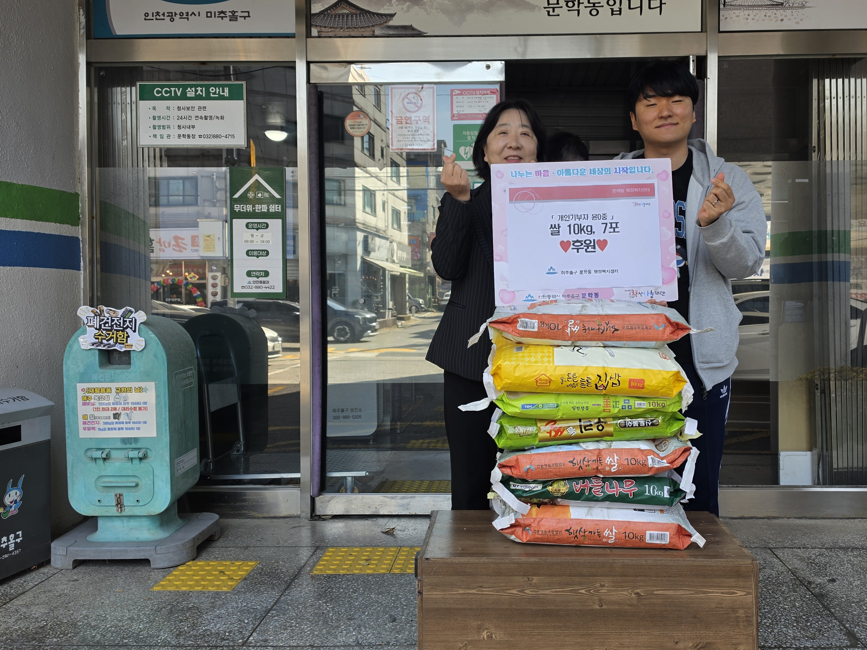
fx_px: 751
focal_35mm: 30
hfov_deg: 59.7
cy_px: 317
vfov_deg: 46.8
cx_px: 491
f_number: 1.4
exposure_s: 1/176
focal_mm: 6.5
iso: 10
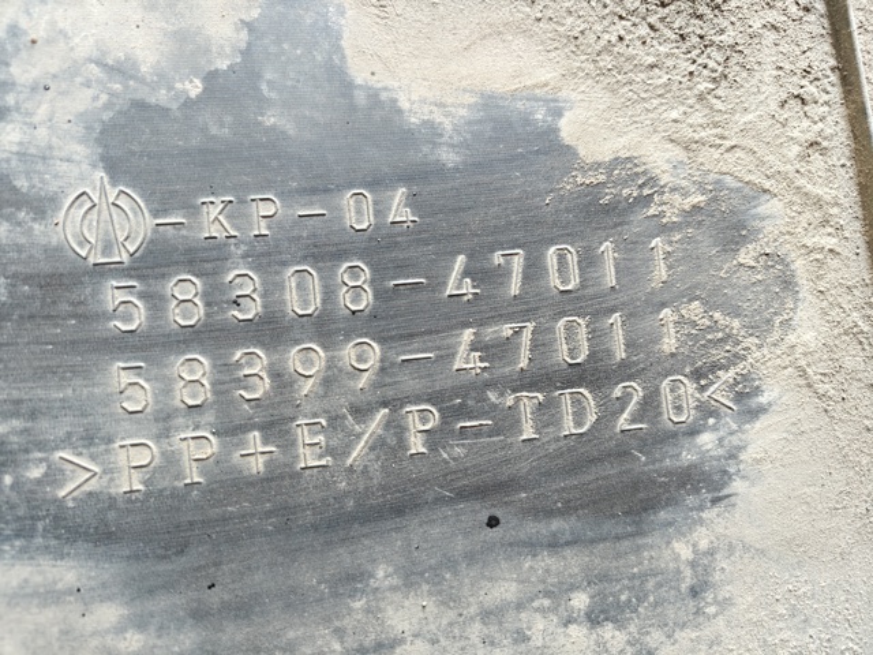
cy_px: 328
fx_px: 605
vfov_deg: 56.8
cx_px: 436
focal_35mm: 24
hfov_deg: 71.6
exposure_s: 1/100
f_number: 1.8
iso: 400
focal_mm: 5.59
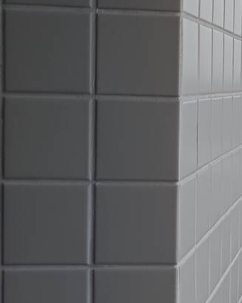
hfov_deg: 15.7
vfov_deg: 23.2
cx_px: 448
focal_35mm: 82
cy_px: 119
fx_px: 734
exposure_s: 1/411
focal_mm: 5.31
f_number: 1.7
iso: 50
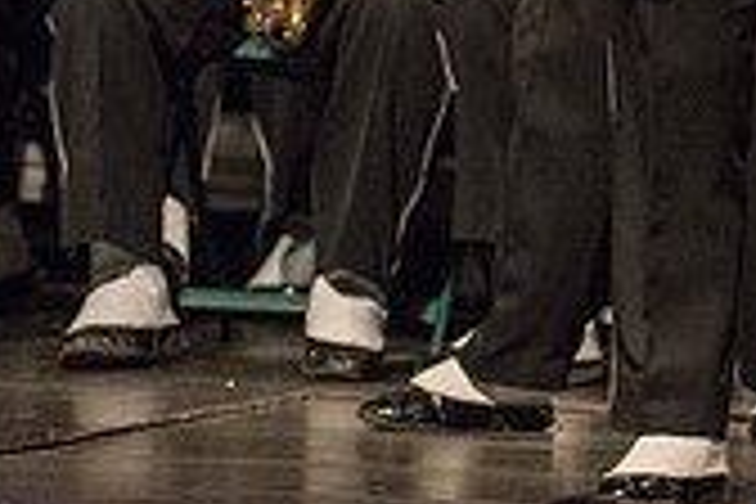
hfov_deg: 2.0
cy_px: -200
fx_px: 21796
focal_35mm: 1038
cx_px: 1120
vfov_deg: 1.3
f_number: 2.8
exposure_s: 1/500
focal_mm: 300
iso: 4000
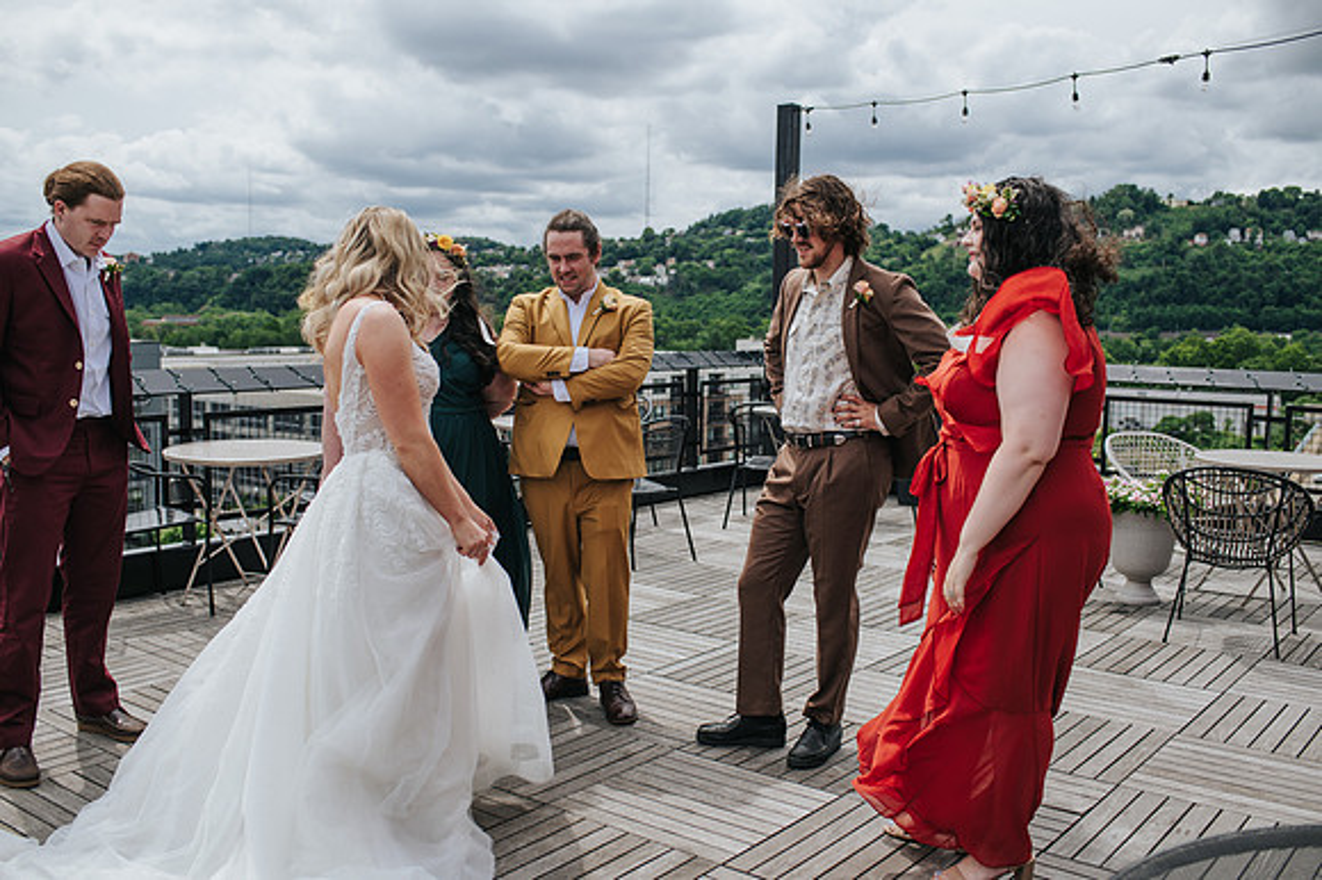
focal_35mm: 35
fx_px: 1284
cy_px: 440
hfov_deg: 54.5
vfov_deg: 37.8
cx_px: 661
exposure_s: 1/1250
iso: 100
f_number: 3.5
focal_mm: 35
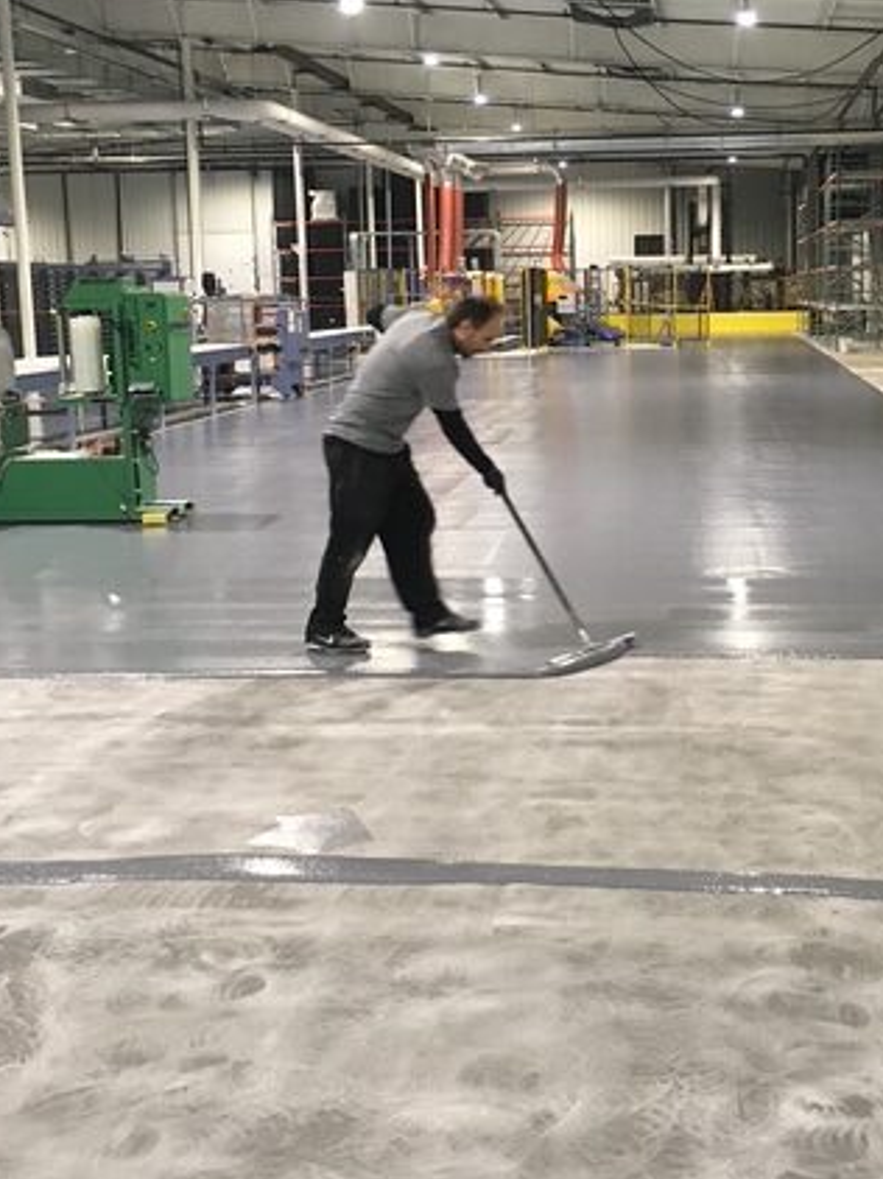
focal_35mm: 44
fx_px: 1498
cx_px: 590
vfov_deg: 42.8
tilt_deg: -5.8
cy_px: 489
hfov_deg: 32.6
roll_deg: +2.1
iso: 125
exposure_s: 1/30
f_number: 2.2
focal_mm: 4.15
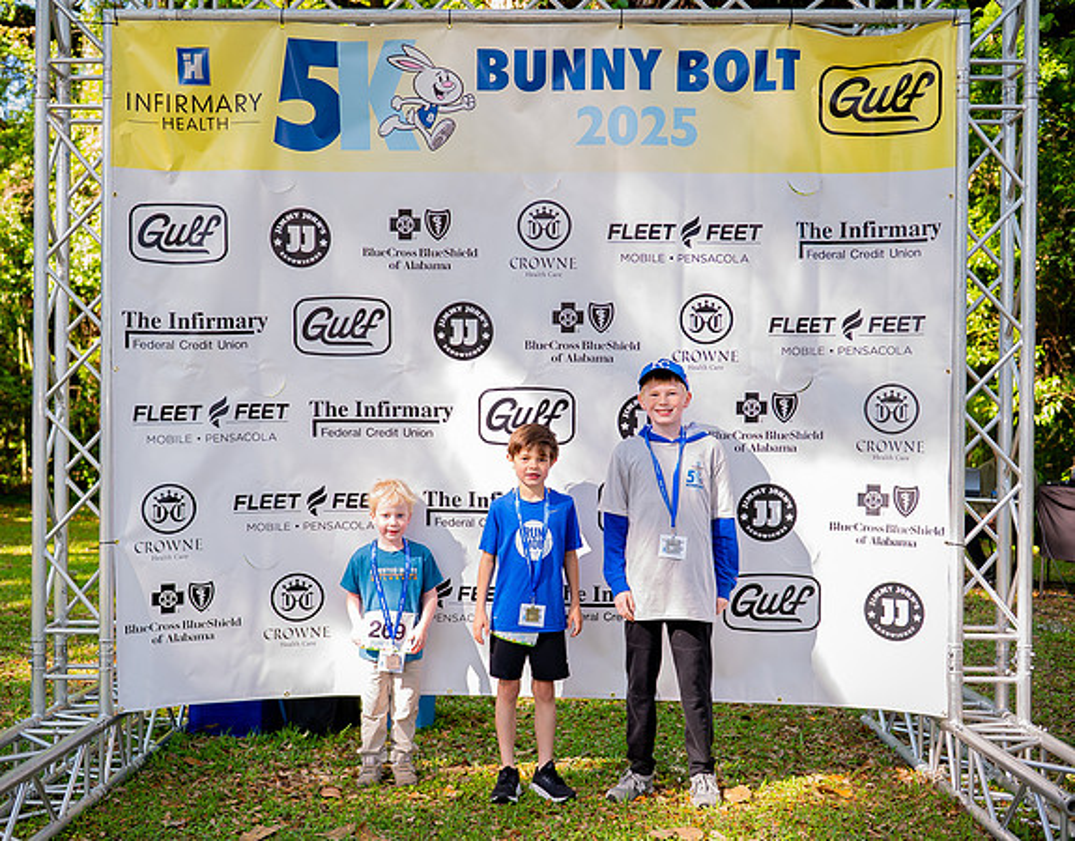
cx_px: 517
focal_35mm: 45
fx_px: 1419
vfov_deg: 33.0
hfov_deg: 41.5
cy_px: 428
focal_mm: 38
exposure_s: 1/200
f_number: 3.5
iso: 320
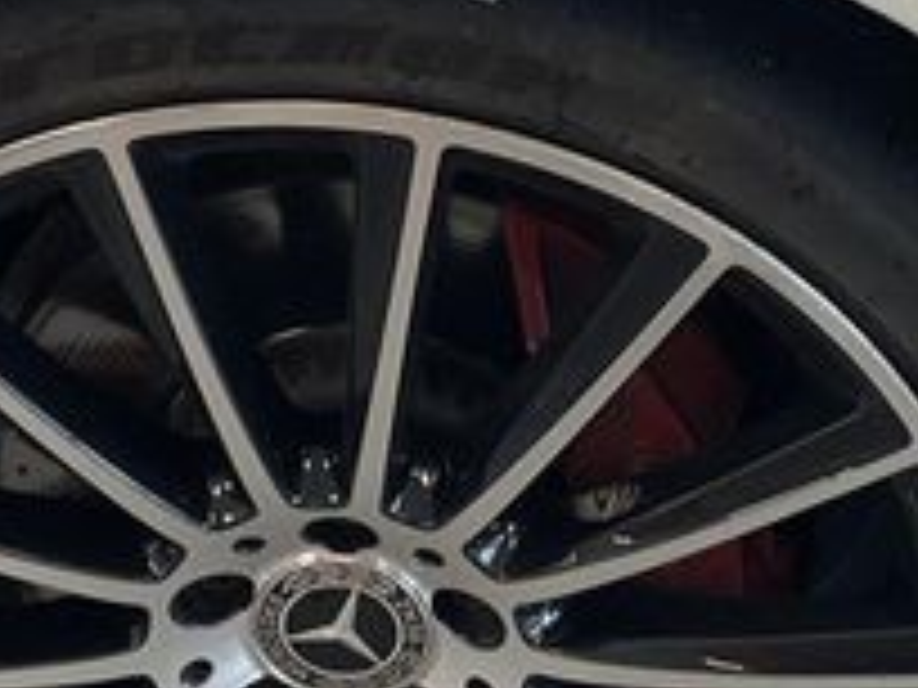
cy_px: 27
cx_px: 634
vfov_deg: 12.9
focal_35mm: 114
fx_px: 3023
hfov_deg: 17.2
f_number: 1.8
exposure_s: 1/50
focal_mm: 3
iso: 40
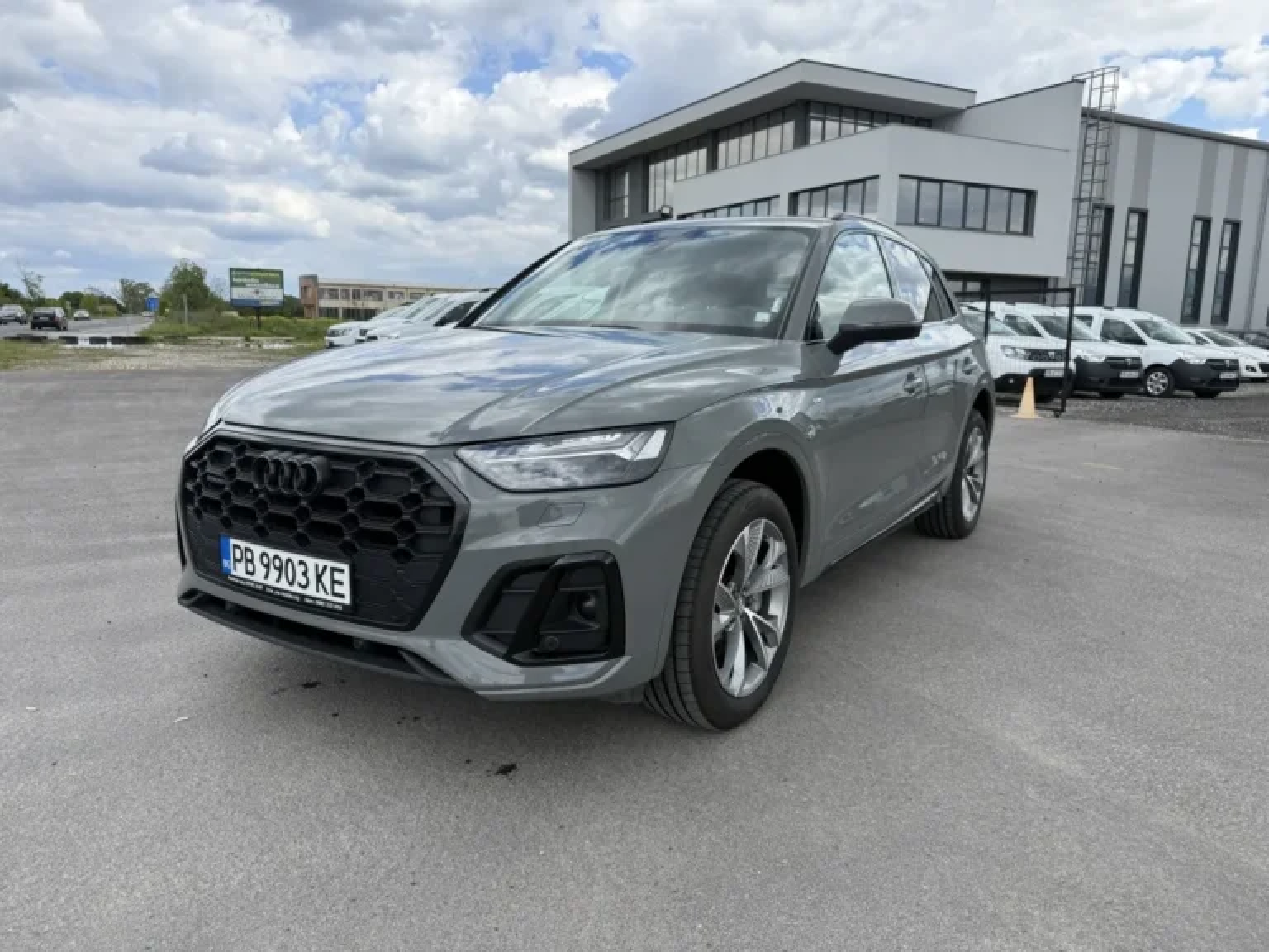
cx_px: 634
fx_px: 880
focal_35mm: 24
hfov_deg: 71.6
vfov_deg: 56.8
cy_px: 476
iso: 80
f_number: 1.78
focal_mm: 6.76
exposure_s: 1/3021
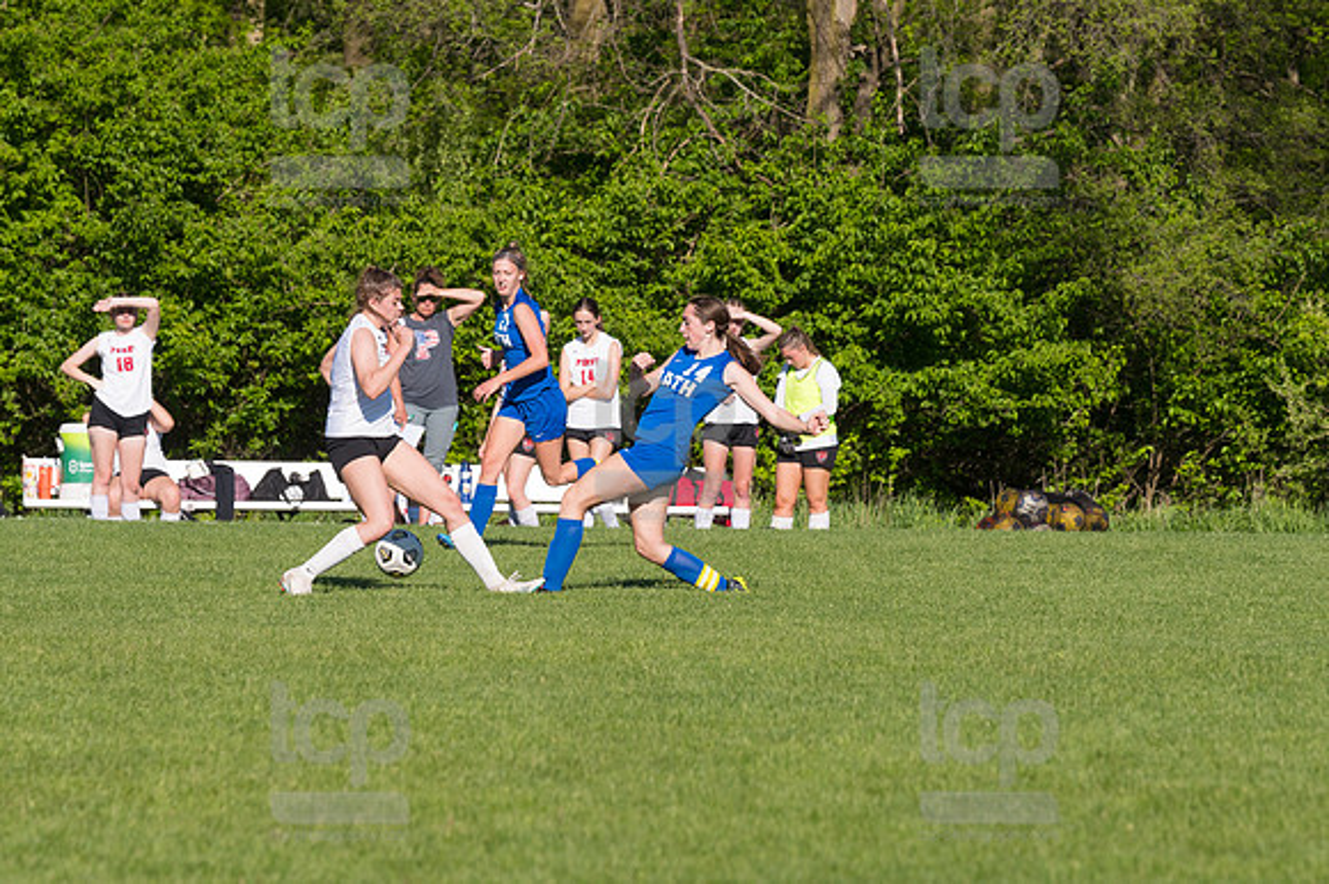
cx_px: 664
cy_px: 442
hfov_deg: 7.2
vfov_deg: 4.8
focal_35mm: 285
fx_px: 10515
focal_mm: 190
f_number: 5.6
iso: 250
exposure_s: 1/1600
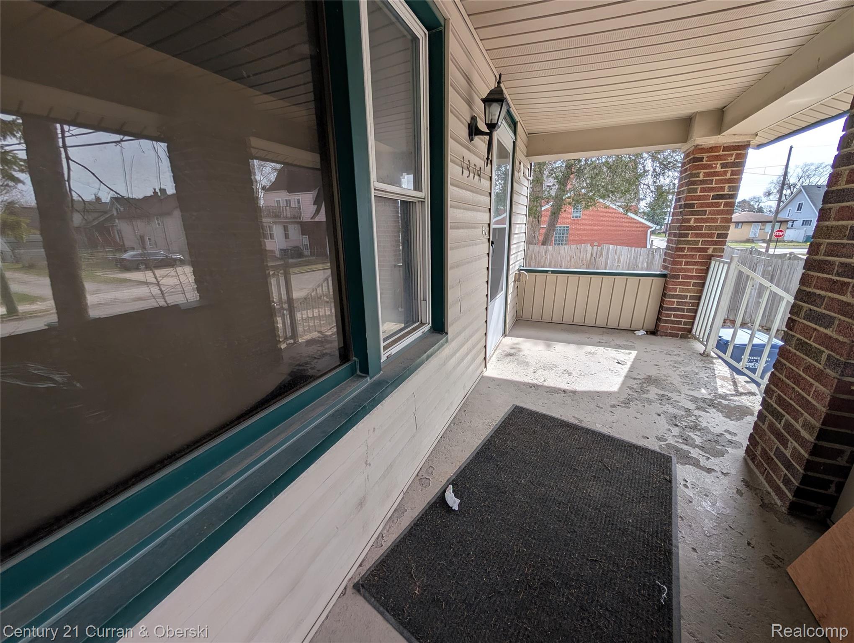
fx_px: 296
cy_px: 322
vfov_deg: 94.6
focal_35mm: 12
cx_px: 427
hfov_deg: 110.5
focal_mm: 2.02
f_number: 1.7
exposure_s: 1/1330
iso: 52
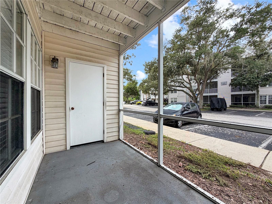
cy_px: 102
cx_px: 136
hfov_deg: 102.1
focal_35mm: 14
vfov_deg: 85.7
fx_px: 110
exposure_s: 1/211
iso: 40
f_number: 2.2
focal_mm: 2.22
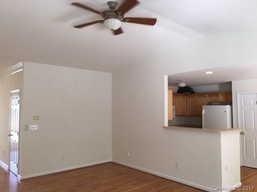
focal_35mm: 29
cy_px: 96
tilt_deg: +4.5
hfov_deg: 61.7
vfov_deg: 48.2
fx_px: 215
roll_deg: -0.4
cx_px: 128
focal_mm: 4.15
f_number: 2.2
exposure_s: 1/30
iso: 25
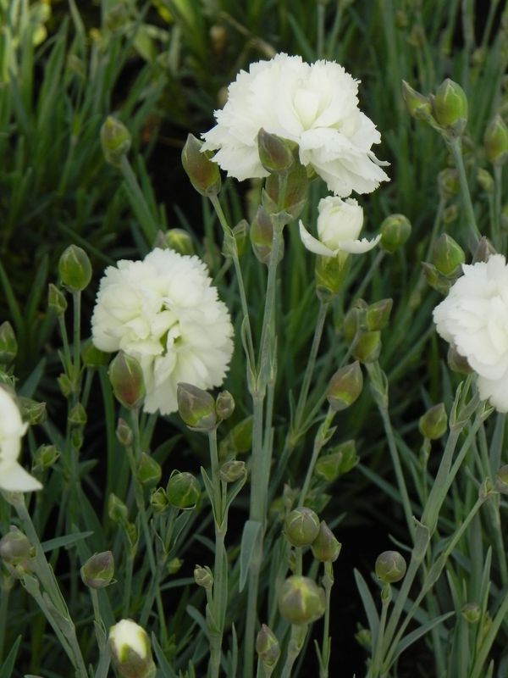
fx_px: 2055
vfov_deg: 18.7
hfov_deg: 14.1
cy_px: 339
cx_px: 254
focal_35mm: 105
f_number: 4.5
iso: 160
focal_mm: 18.8
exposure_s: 1/800
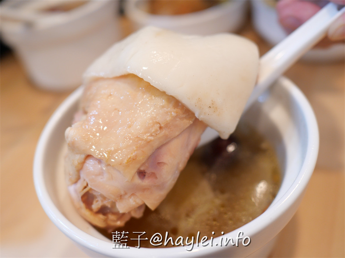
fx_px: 299
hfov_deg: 60.0
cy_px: 129
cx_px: 172
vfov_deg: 46.8
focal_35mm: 30
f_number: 1.7
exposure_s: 1/60
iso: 250
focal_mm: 15
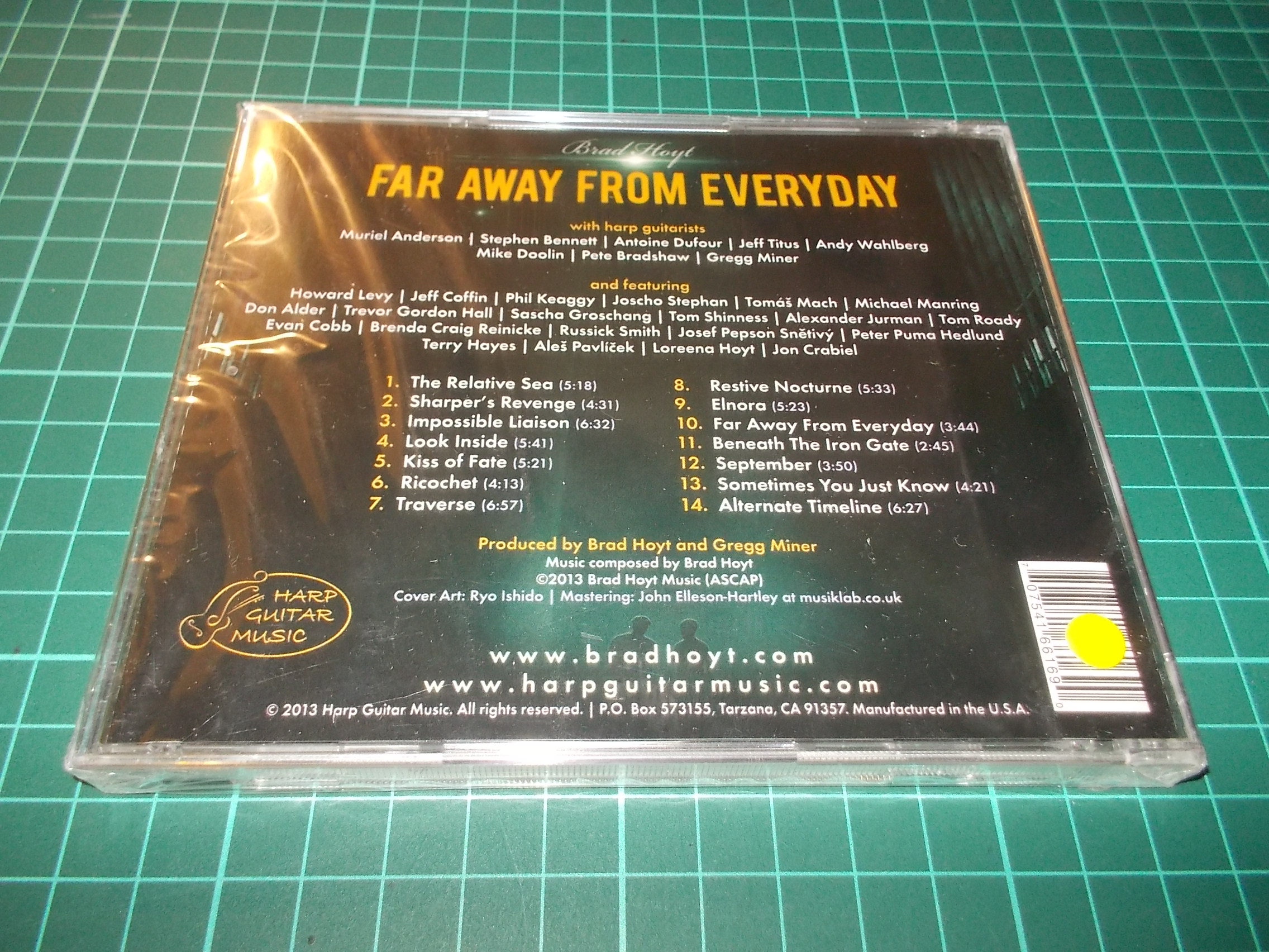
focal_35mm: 29
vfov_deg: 48.2
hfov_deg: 61.7
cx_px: 634
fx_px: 1063
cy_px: 476
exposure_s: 1/30
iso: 200
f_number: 3.3
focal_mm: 4.1
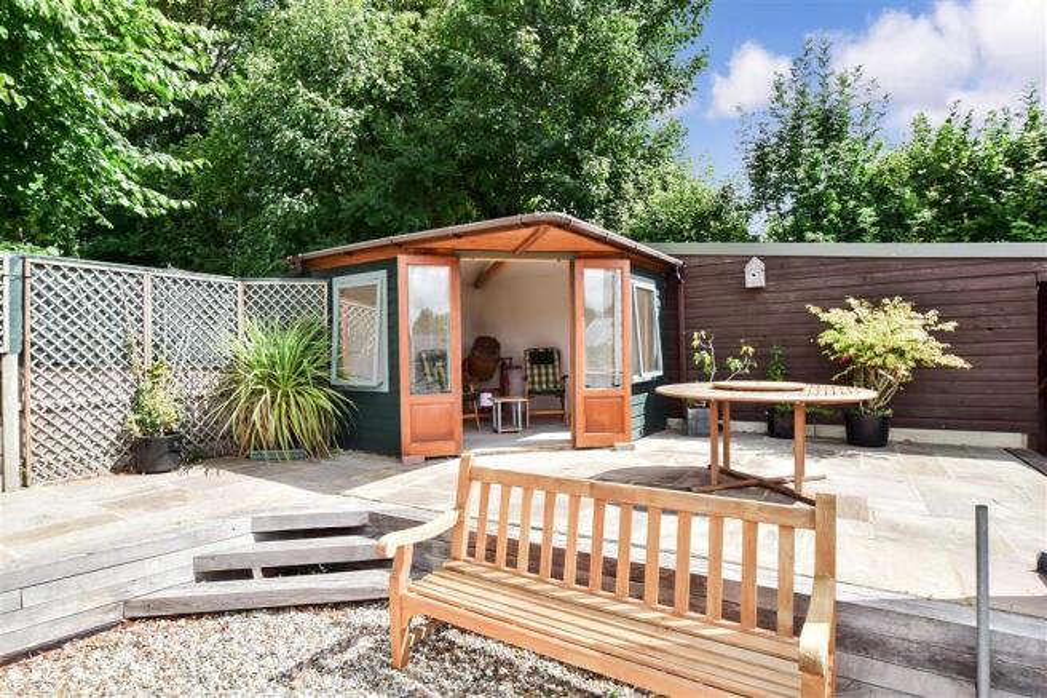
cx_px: 524
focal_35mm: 16
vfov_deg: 72.0
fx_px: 480
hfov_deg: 95.0
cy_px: 349
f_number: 8
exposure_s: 1/400
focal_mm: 11
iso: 200
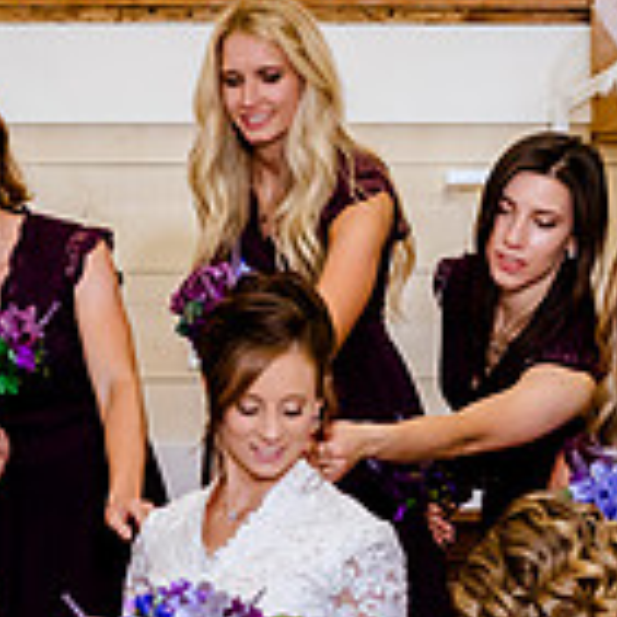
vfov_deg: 9.6
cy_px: 691
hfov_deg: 9.7
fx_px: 3630
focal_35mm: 180
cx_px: 258
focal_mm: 50
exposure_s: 1/200
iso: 2500
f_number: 6.3
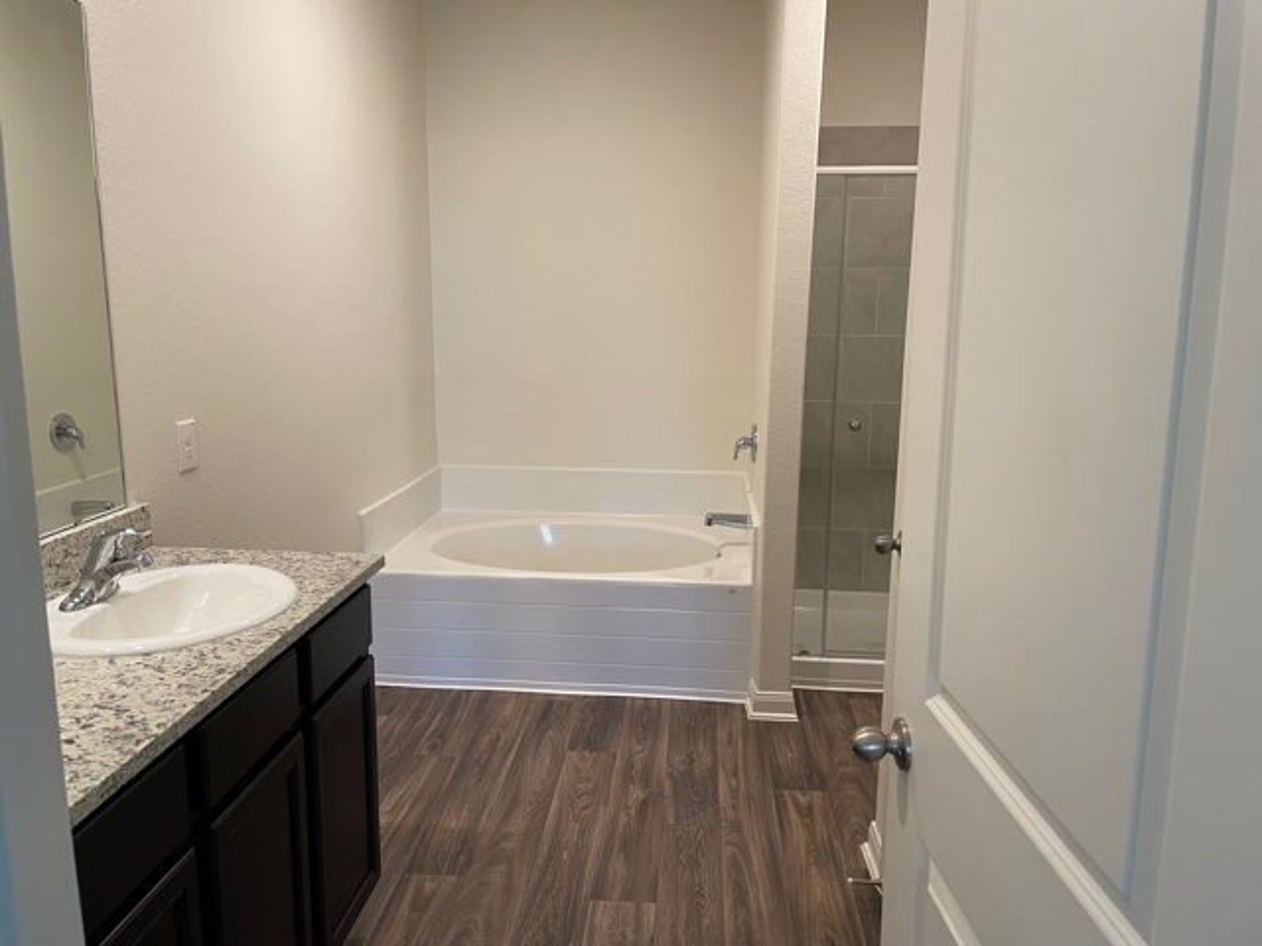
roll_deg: -1.0
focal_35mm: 26
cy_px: 473
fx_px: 948
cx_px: 631
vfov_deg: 53.1
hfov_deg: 67.3
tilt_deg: -8.2
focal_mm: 4.2
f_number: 1.6
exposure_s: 1/60
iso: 100
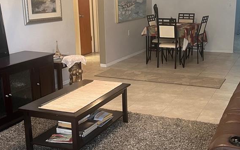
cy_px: 72
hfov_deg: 39.9
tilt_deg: -14.2
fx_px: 327
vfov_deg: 25.9
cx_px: 155
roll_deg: +0.7
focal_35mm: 50
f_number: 1.5
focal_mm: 5.7
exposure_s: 1/60
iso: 250
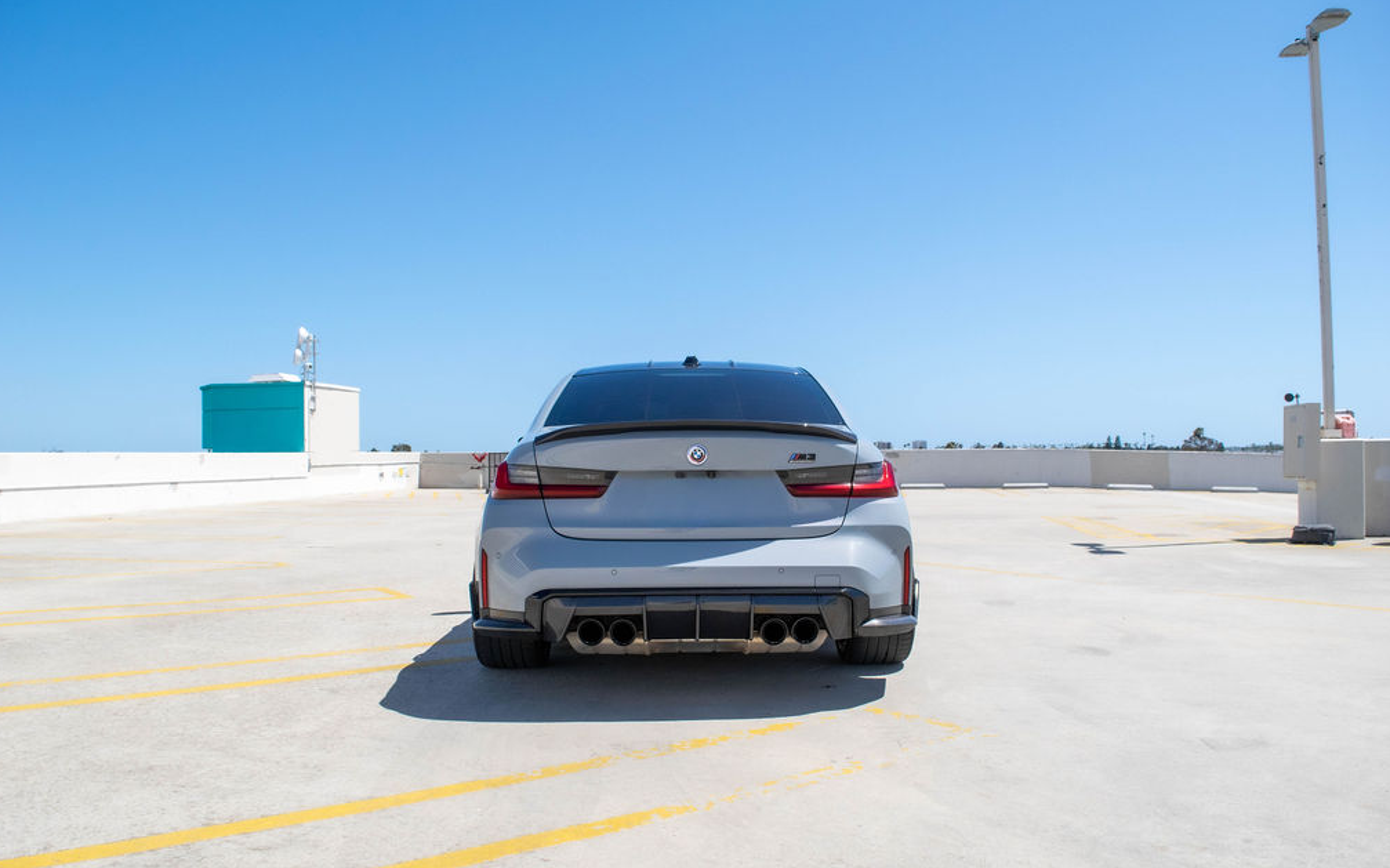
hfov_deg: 66.5
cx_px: 698
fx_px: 1061
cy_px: 446
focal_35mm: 28
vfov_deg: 44.5
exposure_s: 1/2000
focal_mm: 18
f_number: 7.1
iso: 400
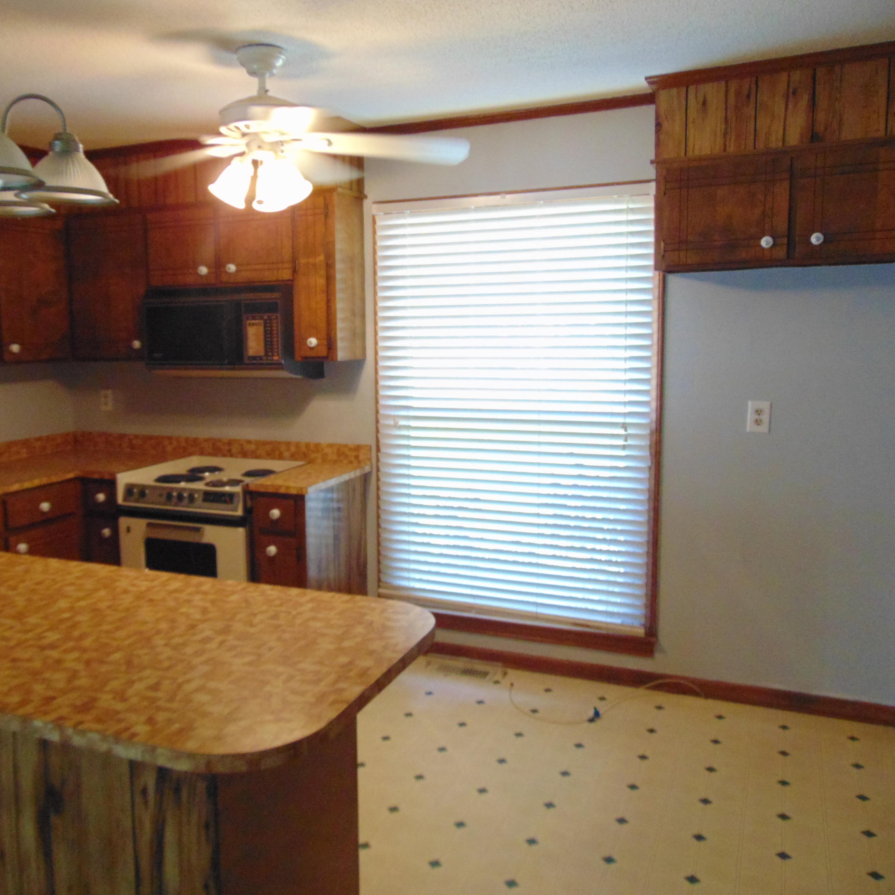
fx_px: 878
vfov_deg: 54.0
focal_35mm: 30
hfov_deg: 53.6
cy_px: 443
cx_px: 350
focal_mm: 4.5
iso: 400
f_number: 3
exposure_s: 1/30
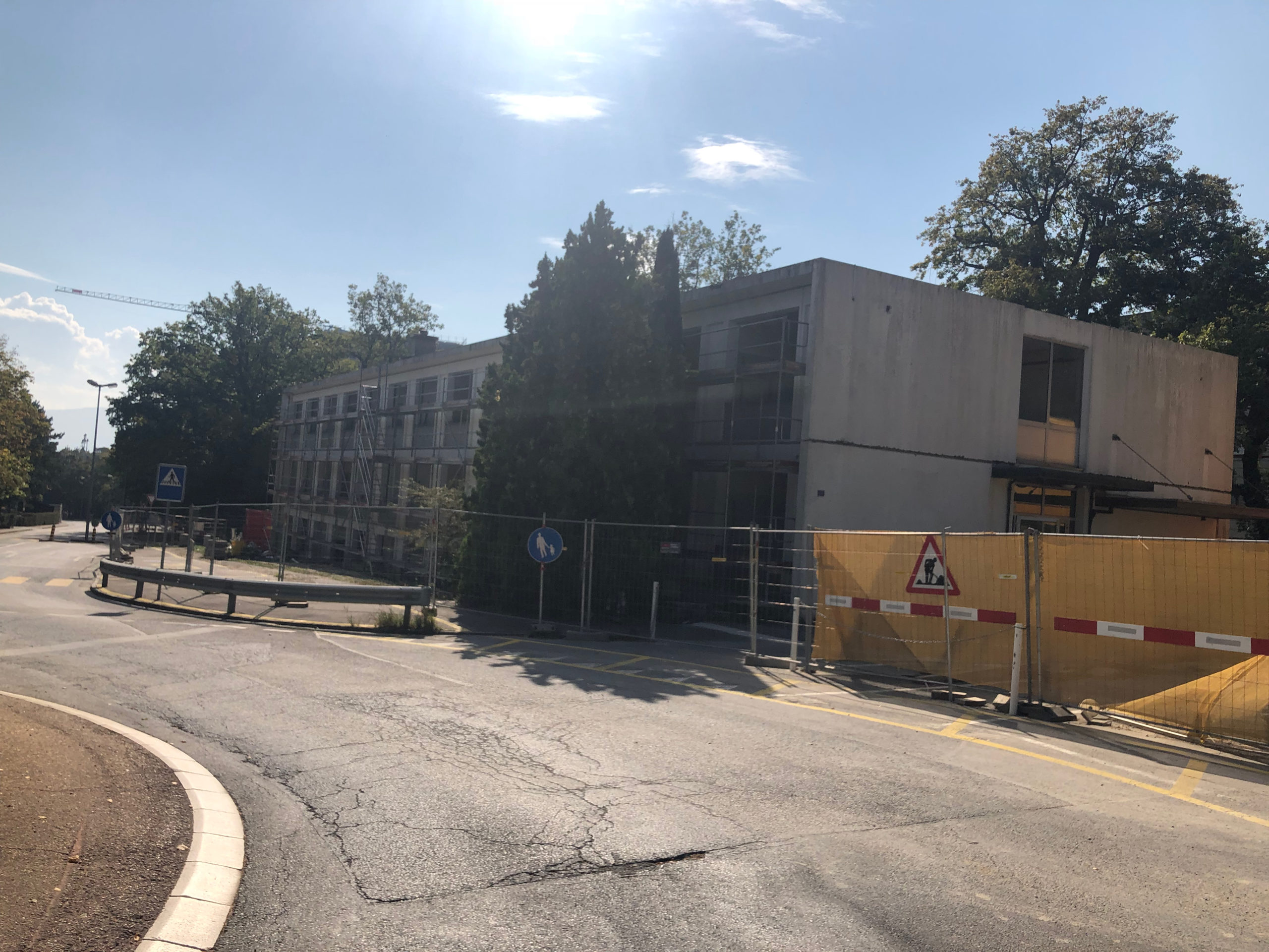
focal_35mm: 28
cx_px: 634
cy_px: 476
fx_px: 1026
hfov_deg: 63.4
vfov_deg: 49.7
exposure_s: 1/4049
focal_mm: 4
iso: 20
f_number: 1.8
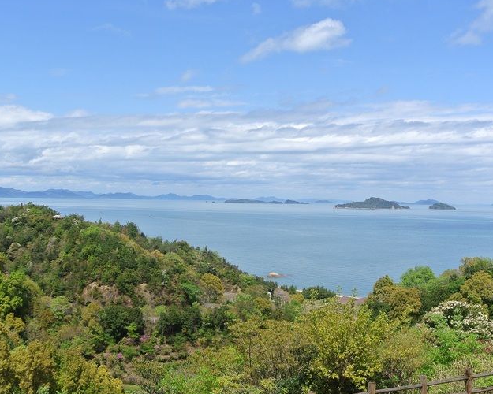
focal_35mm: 38
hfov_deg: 47.9
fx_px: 554
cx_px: 231
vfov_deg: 39.2
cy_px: 194
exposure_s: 1/800
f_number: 5
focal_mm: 11.8
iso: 100
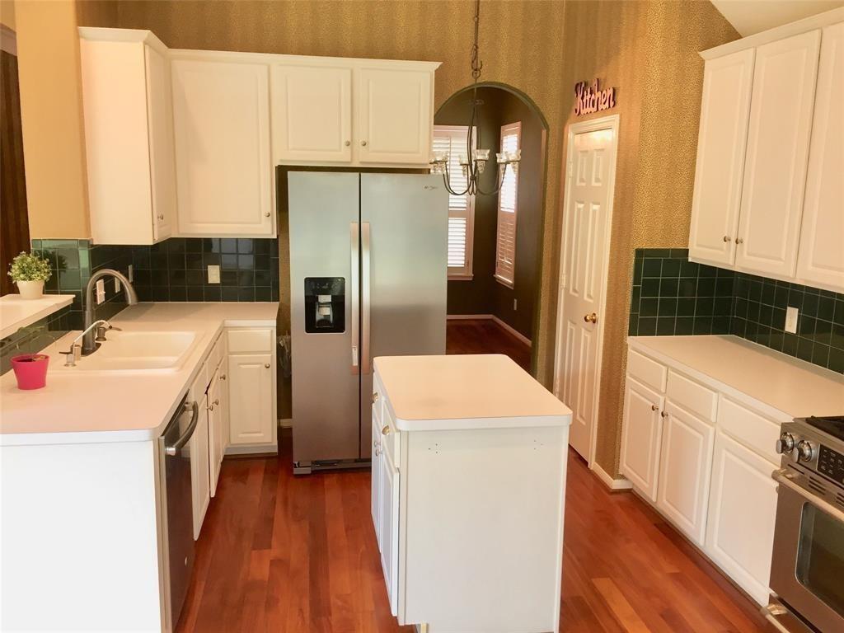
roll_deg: -1.6
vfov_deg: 48.2
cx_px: 422
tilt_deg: -10.1
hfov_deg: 61.7
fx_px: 707
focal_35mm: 29
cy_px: 316
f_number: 2.2
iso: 64
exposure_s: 1/30
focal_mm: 4.15
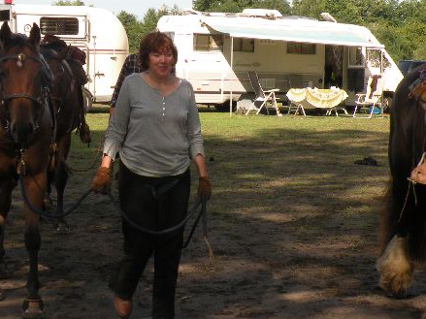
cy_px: 144
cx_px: 244
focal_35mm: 102
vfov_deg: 14.5
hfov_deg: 19.3
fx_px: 1255
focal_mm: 9.8
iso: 100
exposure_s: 1/298
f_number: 5.6
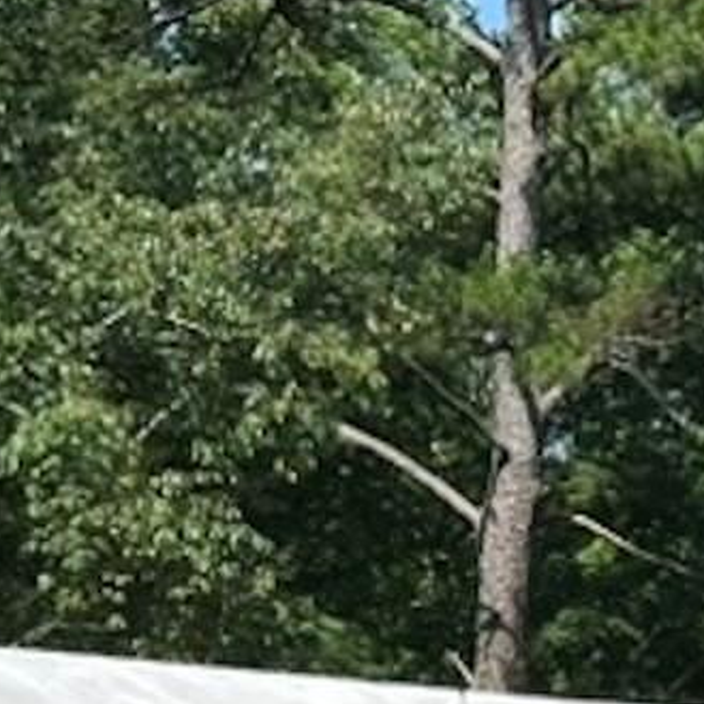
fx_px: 6074
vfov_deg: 6.5
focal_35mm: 264
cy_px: 1106
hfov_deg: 6.6
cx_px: 753
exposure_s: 1/2469
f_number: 1.78
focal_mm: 6.86
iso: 64
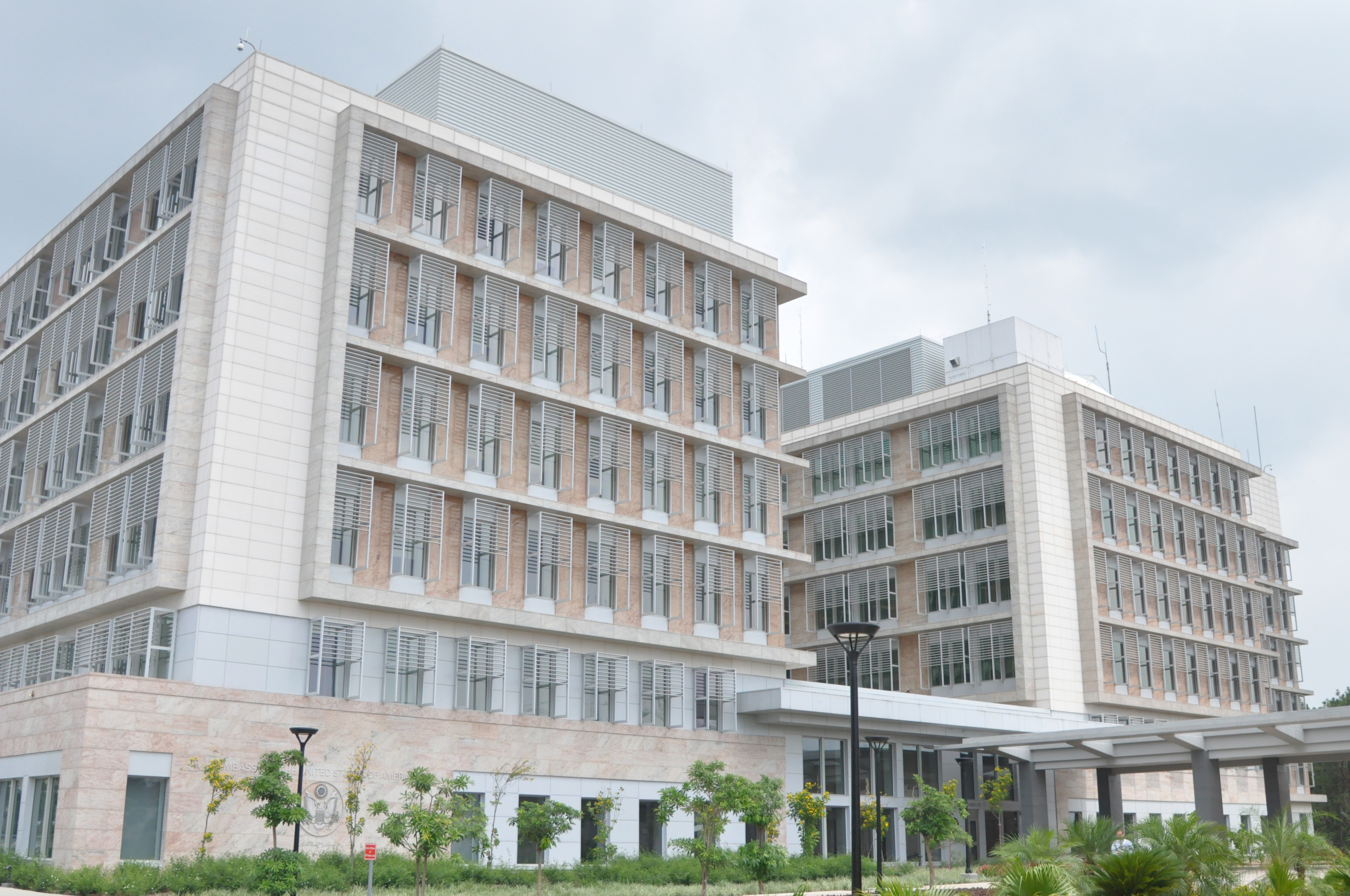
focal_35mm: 36
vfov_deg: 36.8
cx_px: 675
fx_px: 1348
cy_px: 448
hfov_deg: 53.2
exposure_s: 1/4000
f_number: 5.6
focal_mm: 24
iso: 1000
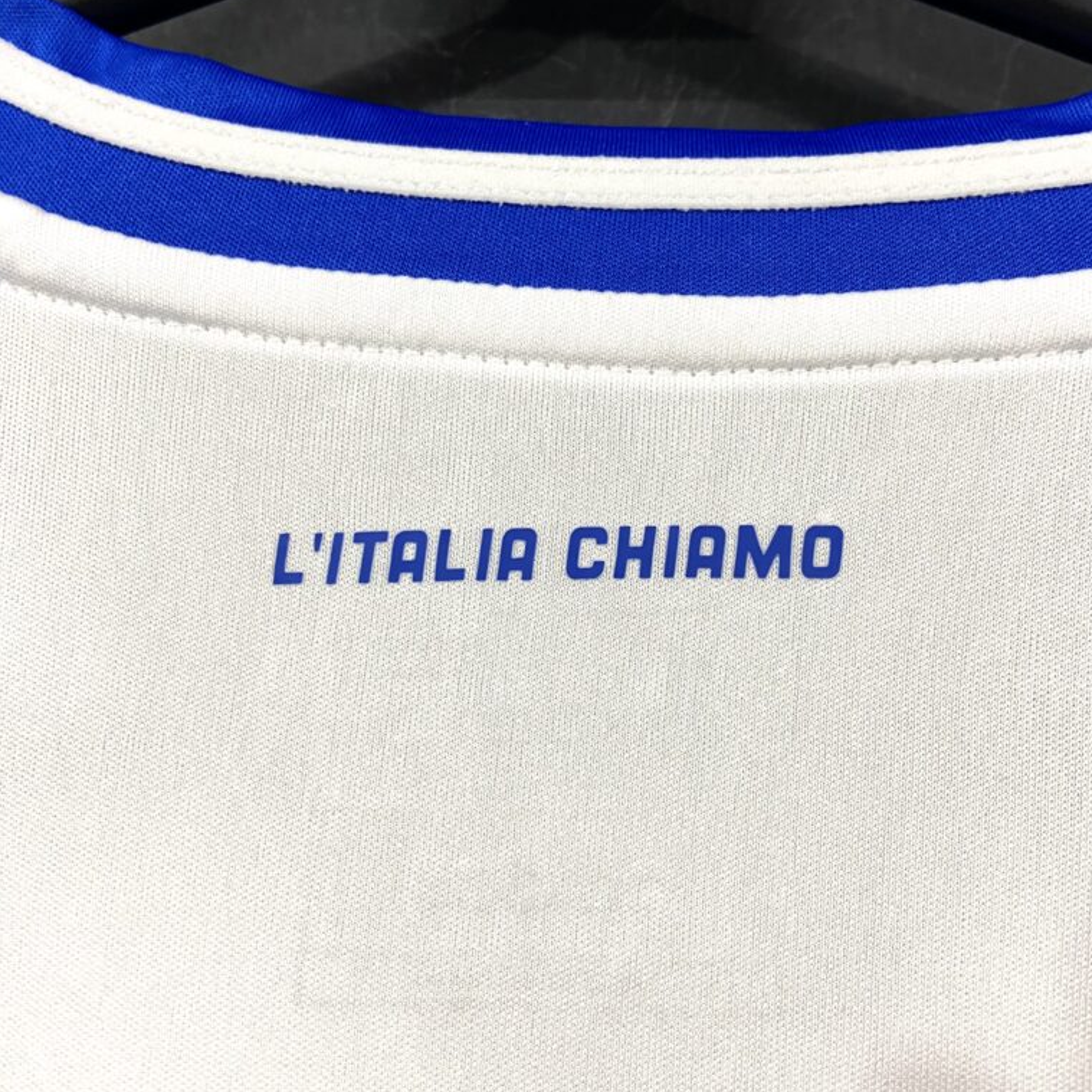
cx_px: 551
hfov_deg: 52.5
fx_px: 1106
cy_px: 498
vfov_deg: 52.5
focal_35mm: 31
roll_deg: -2.0
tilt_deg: +9.2
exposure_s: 1/60
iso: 100
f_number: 1.8
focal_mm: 4.25
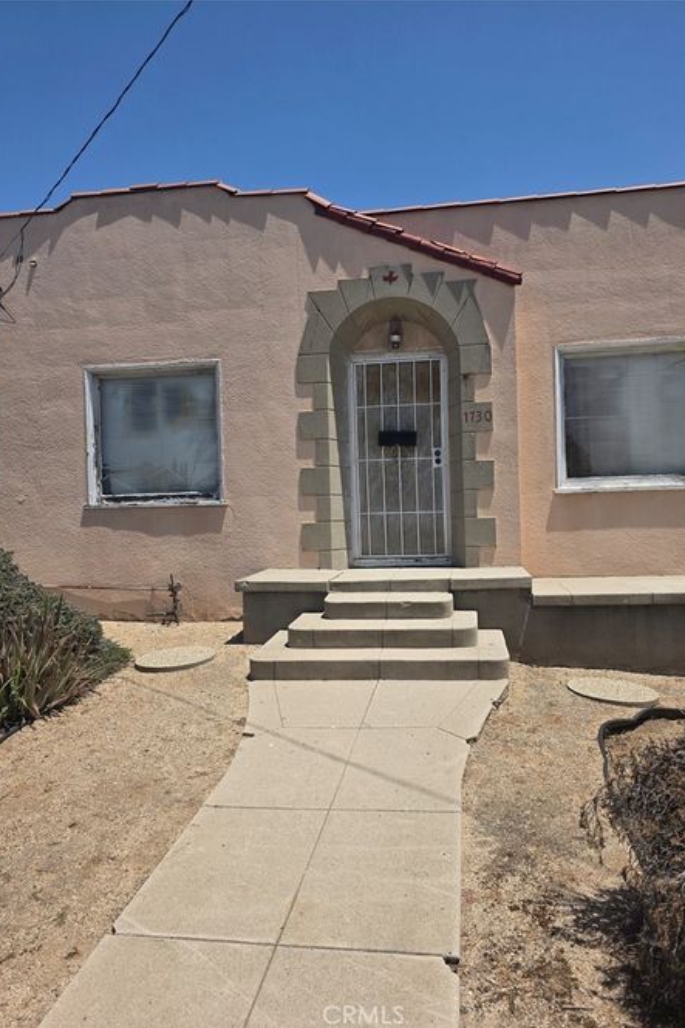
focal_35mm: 24
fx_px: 685
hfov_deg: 53.1
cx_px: 370
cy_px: 514
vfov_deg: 73.8
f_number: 1.7
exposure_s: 1/7944
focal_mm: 6.3
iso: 80
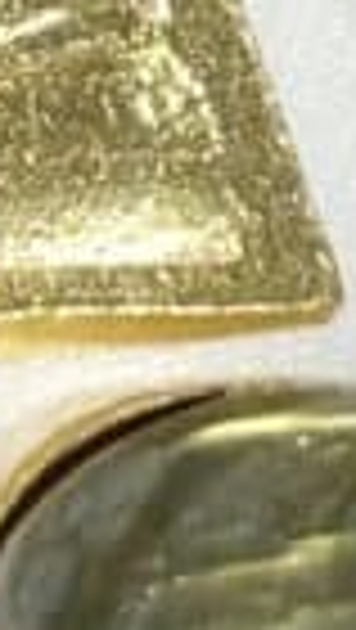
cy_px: -504
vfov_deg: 5.2
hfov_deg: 2.9
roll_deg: -8.1
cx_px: 370
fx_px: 6914
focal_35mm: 413
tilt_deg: -41.4
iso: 32
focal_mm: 5.96
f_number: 1.6
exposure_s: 1/260
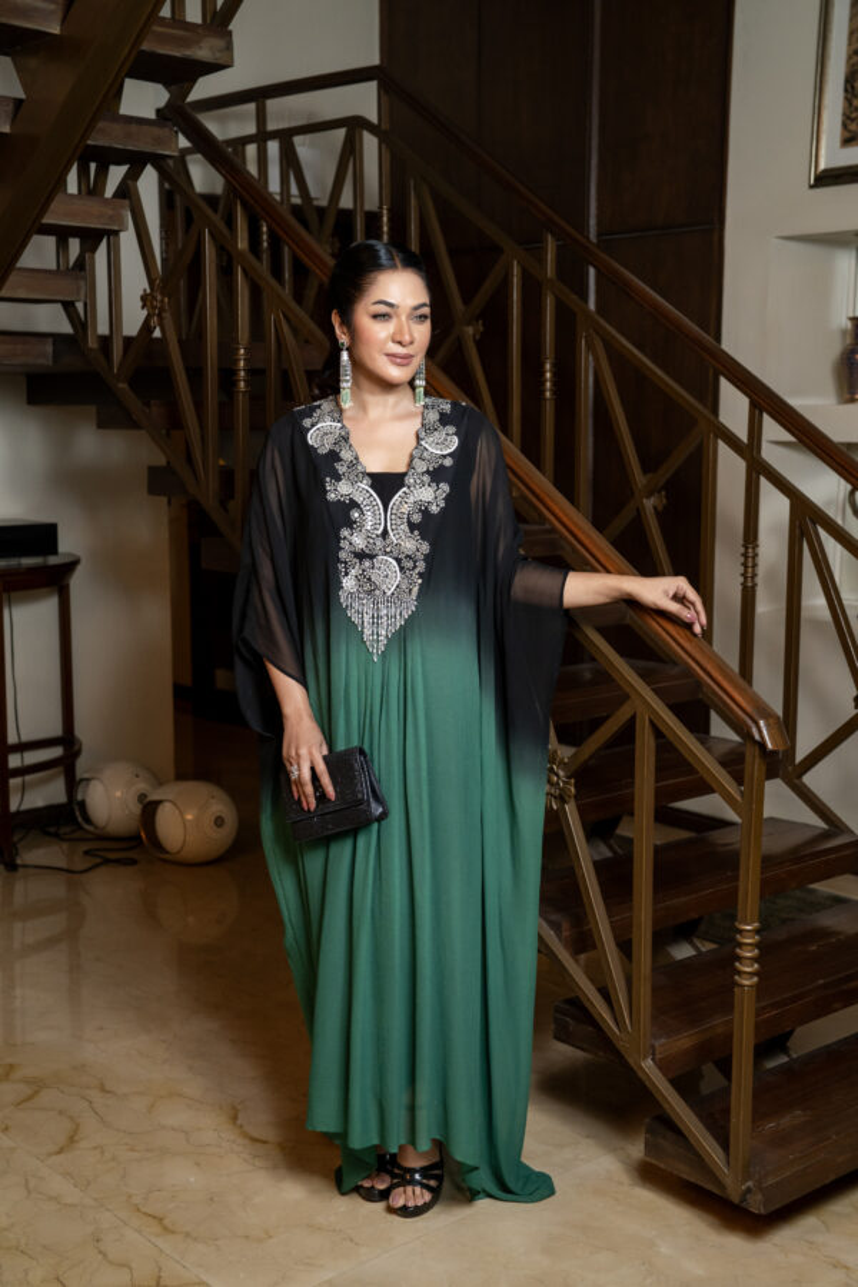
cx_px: 429
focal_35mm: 44
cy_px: 644
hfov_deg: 30.5
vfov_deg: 44.5
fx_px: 1573
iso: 1000
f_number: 4
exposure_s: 1/125
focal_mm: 44
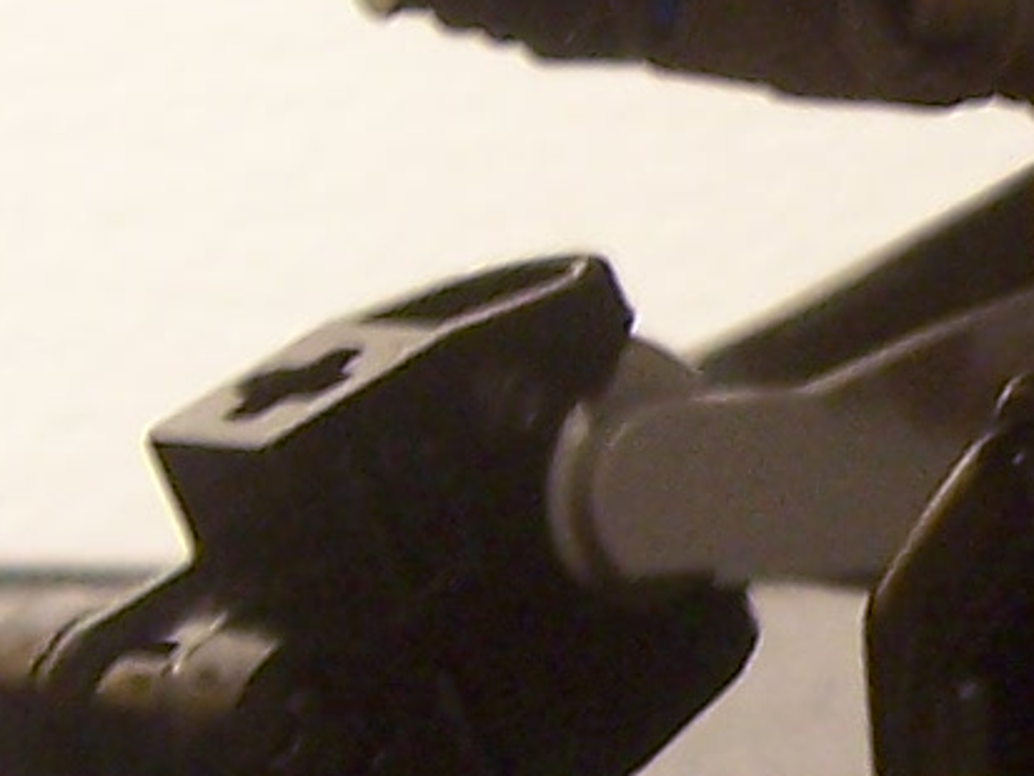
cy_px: 333
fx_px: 6663
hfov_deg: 8.6
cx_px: 1808
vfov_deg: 6.7
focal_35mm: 223
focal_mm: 6
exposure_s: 1/8
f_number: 3
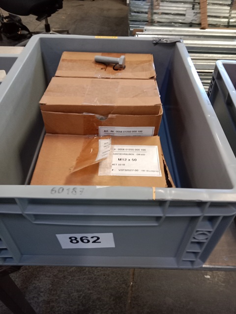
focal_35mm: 27
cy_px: 157
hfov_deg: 51.4
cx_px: 118
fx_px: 245
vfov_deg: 65.3
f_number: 2.2
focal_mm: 3.65
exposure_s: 1/16.7
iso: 814
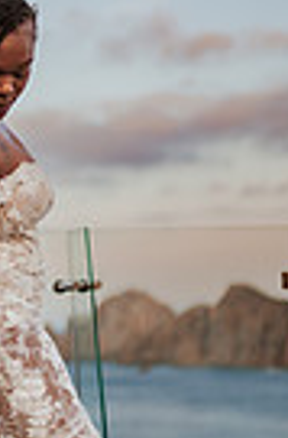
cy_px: 260
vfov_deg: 17.5
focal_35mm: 117
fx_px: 1415
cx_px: -63
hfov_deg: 11.4
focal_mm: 35
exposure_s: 1/2000
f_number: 1.4
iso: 160
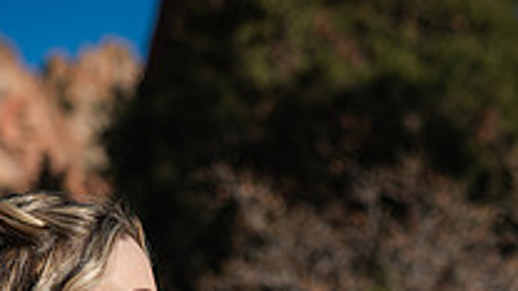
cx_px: 271
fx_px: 2005
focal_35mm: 146
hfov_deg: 14.7
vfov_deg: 8.1
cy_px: 430
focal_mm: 50
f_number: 2.8
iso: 125
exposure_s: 1/3200
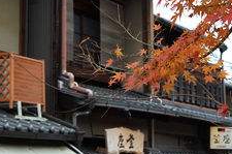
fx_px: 721
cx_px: 158
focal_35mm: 112
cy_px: 35
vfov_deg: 12.1
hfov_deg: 18.2
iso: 200
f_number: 6.3
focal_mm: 35
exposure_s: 1/160
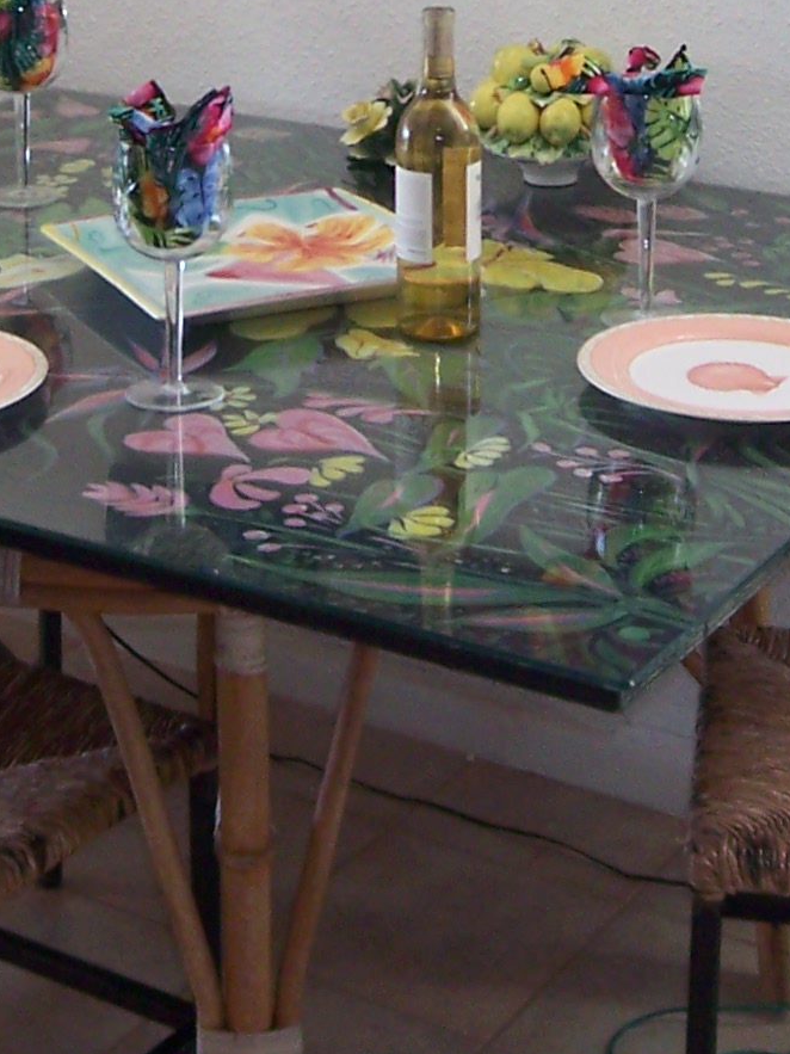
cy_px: -158
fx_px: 2435
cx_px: 413
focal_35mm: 80
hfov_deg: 18.4
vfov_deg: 22.7
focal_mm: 3.8
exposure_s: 1/30
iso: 80
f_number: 2.8
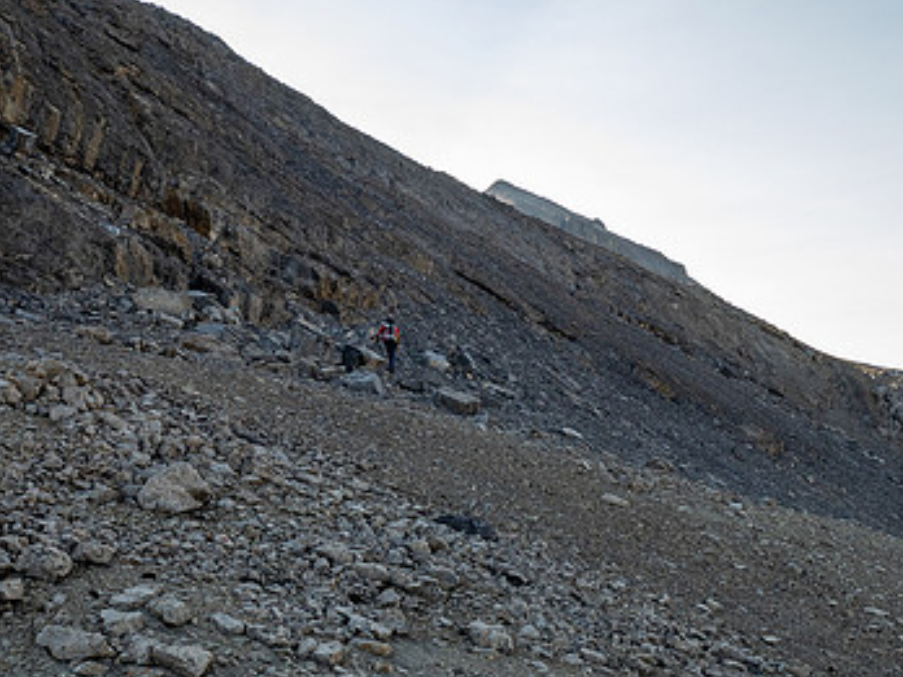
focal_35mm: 40
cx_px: 457
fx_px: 1043
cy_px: 510
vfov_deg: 35.2
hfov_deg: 46.8
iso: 200
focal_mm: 12
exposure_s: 1/80
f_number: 8
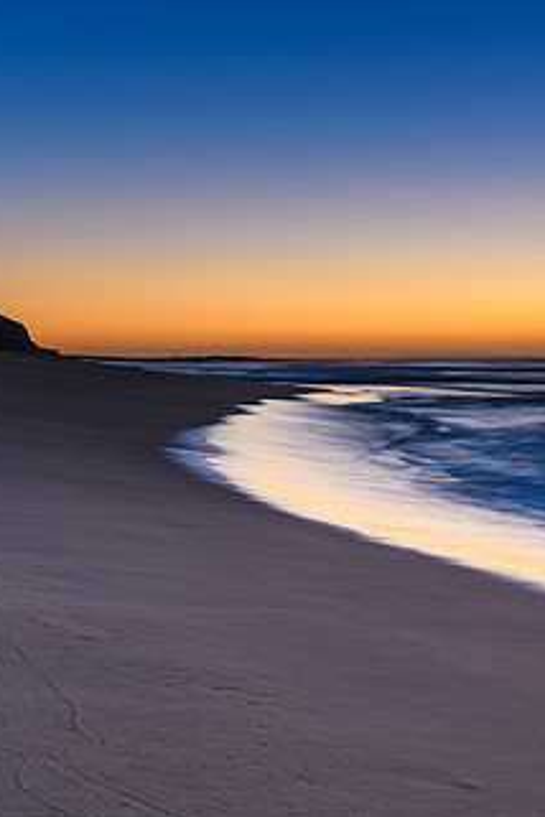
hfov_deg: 20.5
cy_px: 437
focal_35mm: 64
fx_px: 1453
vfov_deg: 31.4
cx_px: 550
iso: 200
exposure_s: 2
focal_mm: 22
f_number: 6.3
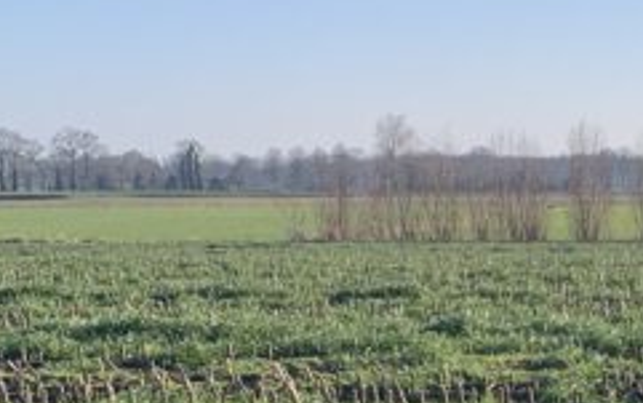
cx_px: 824
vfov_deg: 11.1
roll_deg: +0.7
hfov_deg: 16.8
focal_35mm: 117
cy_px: 432
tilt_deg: -5.7
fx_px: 2052
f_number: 1.8
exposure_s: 1/1992
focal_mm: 4.25
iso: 25
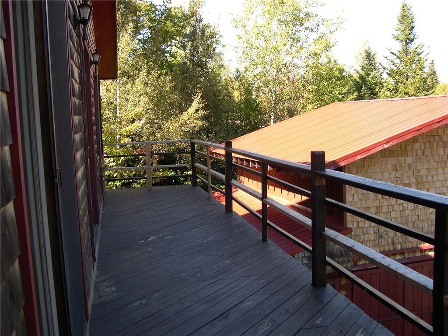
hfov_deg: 49.0
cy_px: 168
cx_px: 224
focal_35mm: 38
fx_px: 492
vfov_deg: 37.7
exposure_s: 1/201
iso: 100
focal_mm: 8
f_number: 2.8
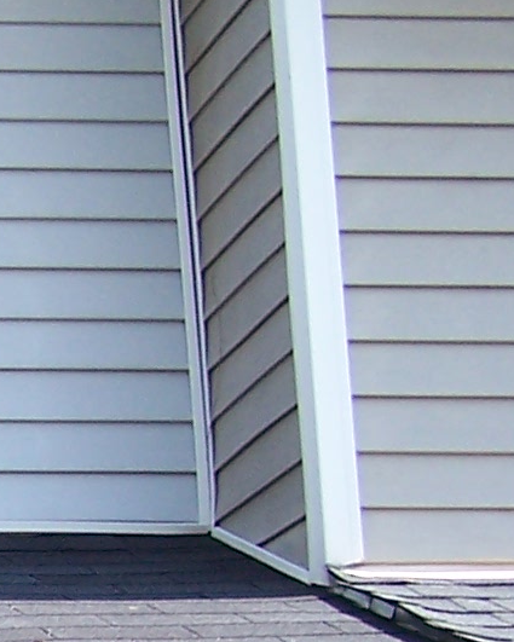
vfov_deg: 10.5
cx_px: -857
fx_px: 3422
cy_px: 776
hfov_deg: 7.8
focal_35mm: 180
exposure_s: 1/350
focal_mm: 6.3
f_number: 2.8
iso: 80
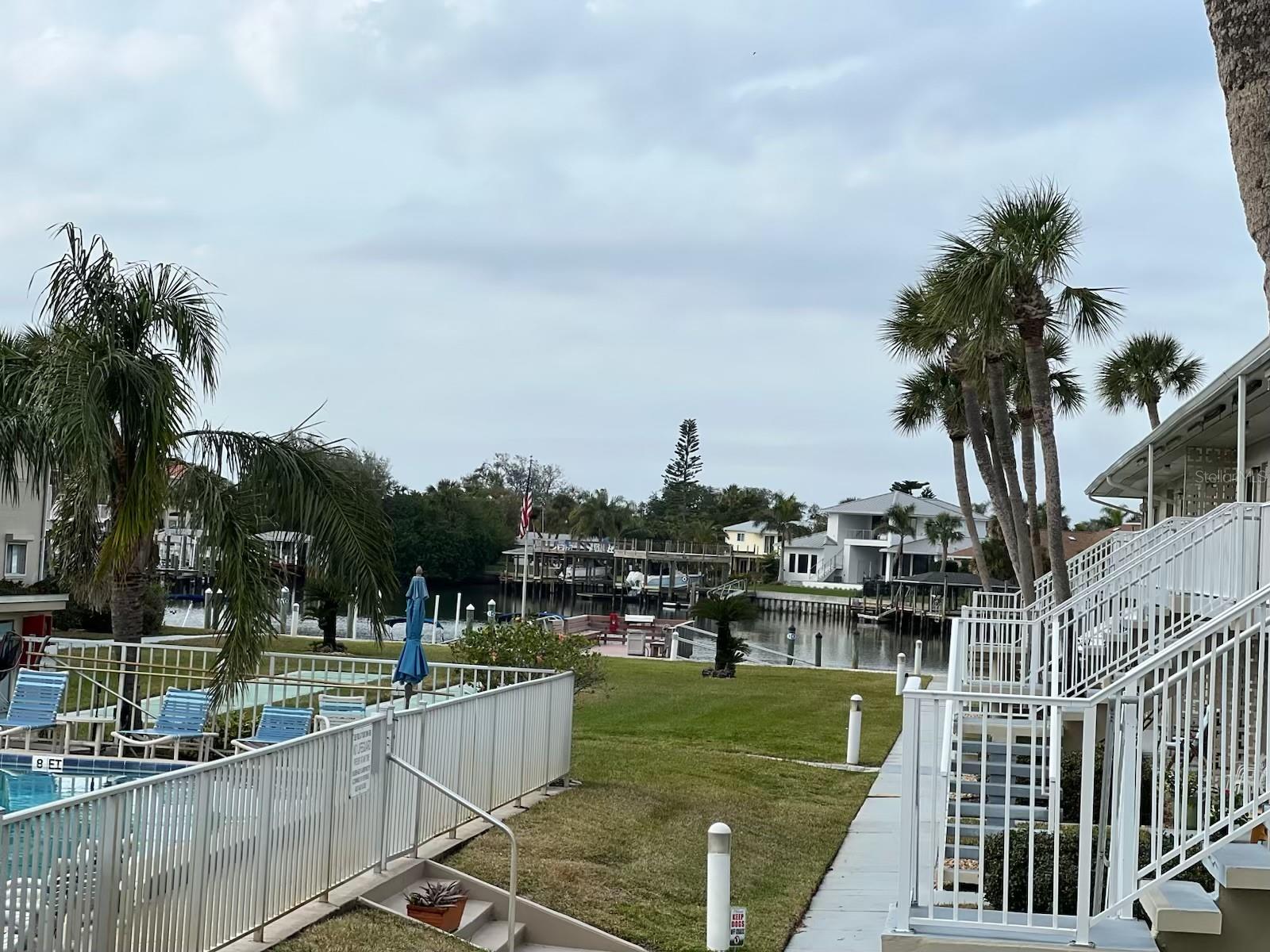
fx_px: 2825
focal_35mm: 77
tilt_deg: +1.3
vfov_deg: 19.1
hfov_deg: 25.3
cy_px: 476
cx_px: 635
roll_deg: -3.4
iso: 32
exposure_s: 1/889
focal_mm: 9
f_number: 2.8
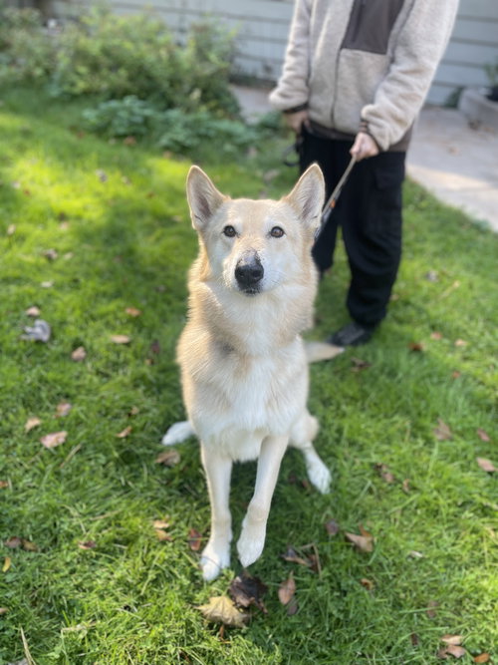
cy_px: 332
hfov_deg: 53.0
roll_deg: -2.2
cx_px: 249
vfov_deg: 67.3
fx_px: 499
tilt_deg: -33.7
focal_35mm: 26
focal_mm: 4.2
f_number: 1.6
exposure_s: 1/121
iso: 32
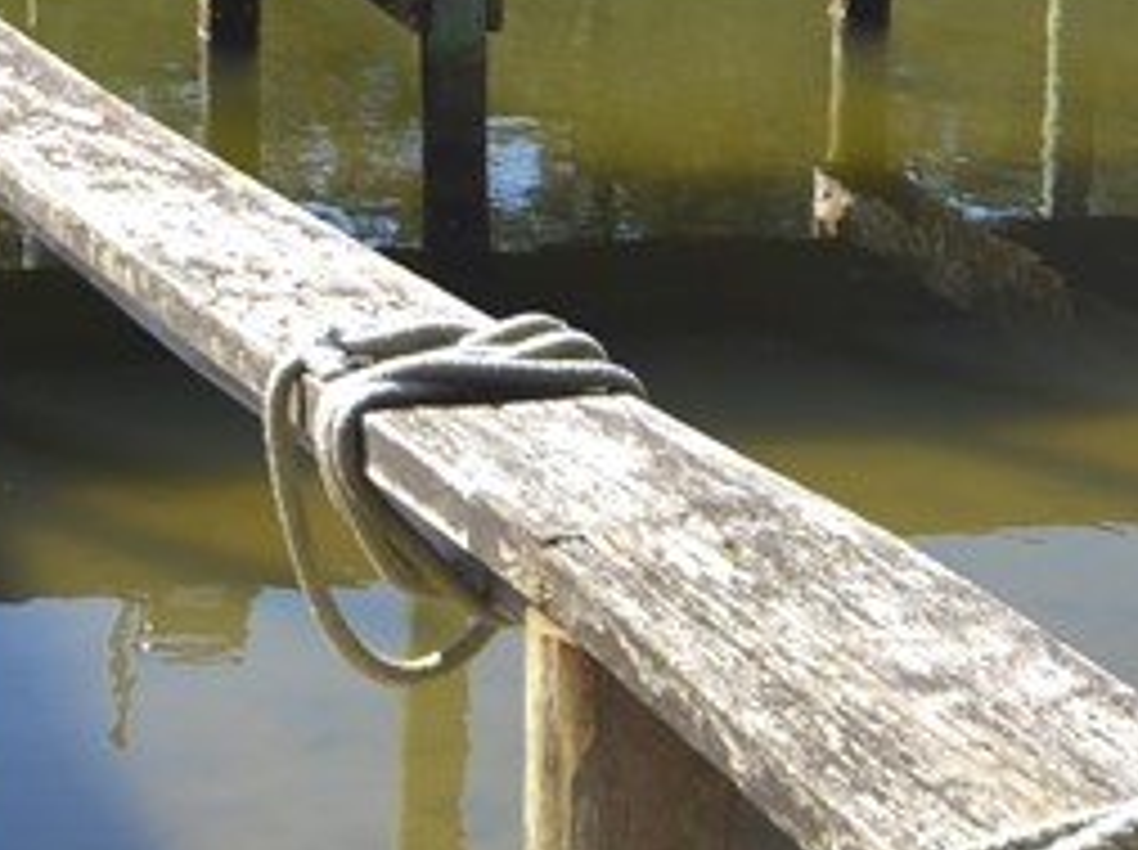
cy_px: 49
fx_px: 4071
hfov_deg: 15.8
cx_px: 288
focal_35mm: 124
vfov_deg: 11.8
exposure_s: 1/125
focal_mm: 20
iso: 100
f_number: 5.6
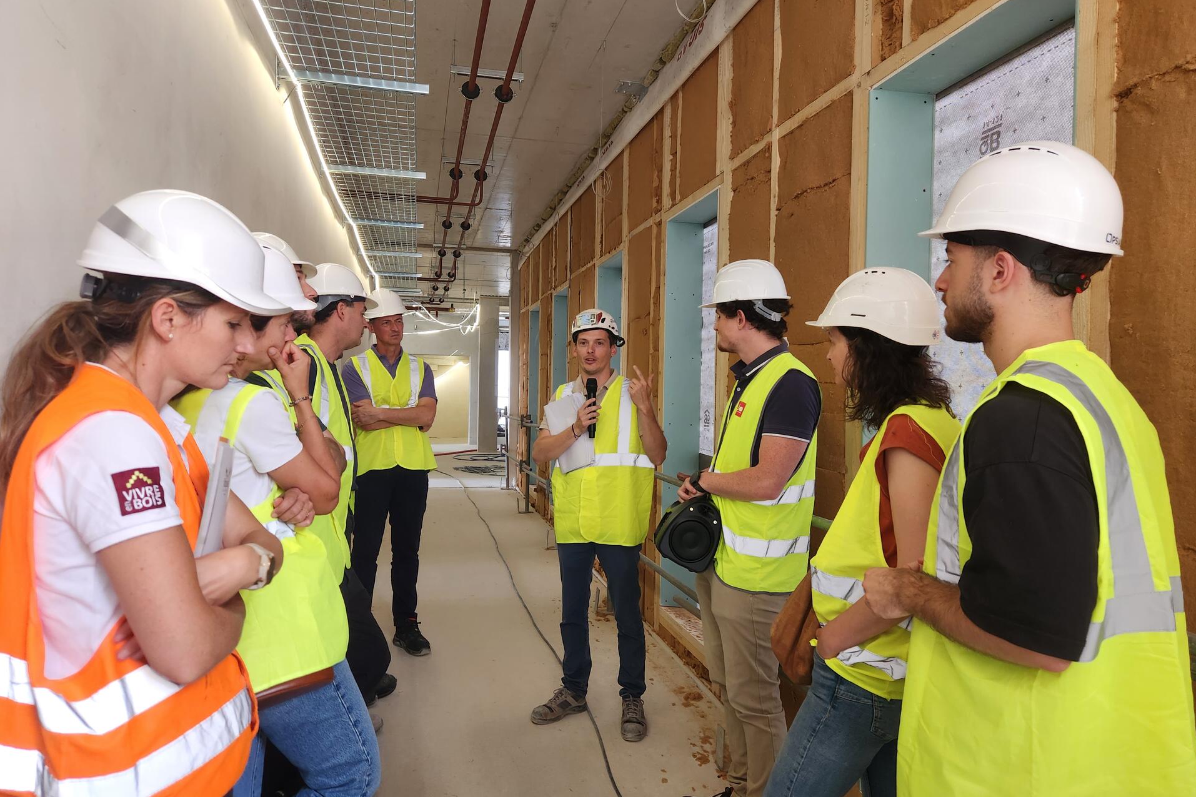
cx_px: 599
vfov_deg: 53.1
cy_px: 407
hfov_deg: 73.7
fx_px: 797
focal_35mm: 24
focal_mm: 5.4
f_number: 1.8
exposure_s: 1/100
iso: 125
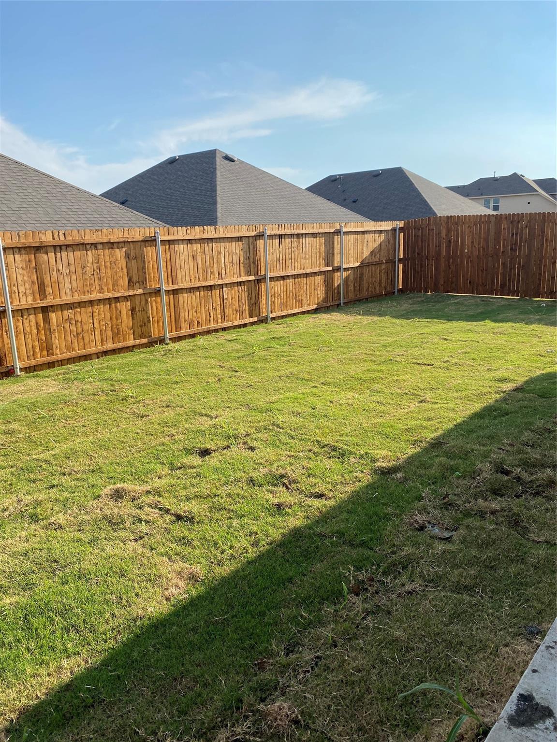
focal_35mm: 26
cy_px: 371
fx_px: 558
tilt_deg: -10.8
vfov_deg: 67.3
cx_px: 278
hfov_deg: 53.1
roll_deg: +2.8
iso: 32
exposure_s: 1/2315
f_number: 1.8
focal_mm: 4.25
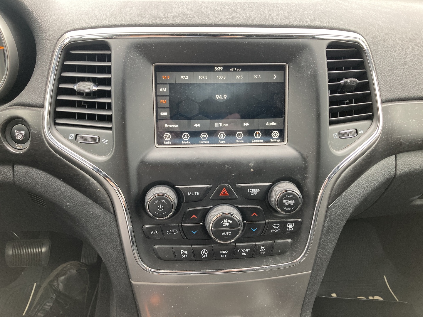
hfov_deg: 63.4
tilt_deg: -27.5
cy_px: 158
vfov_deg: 49.7
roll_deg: -2.4
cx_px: 212
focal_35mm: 28
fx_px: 342
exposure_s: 1/60
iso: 100
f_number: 1.8
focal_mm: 3.99
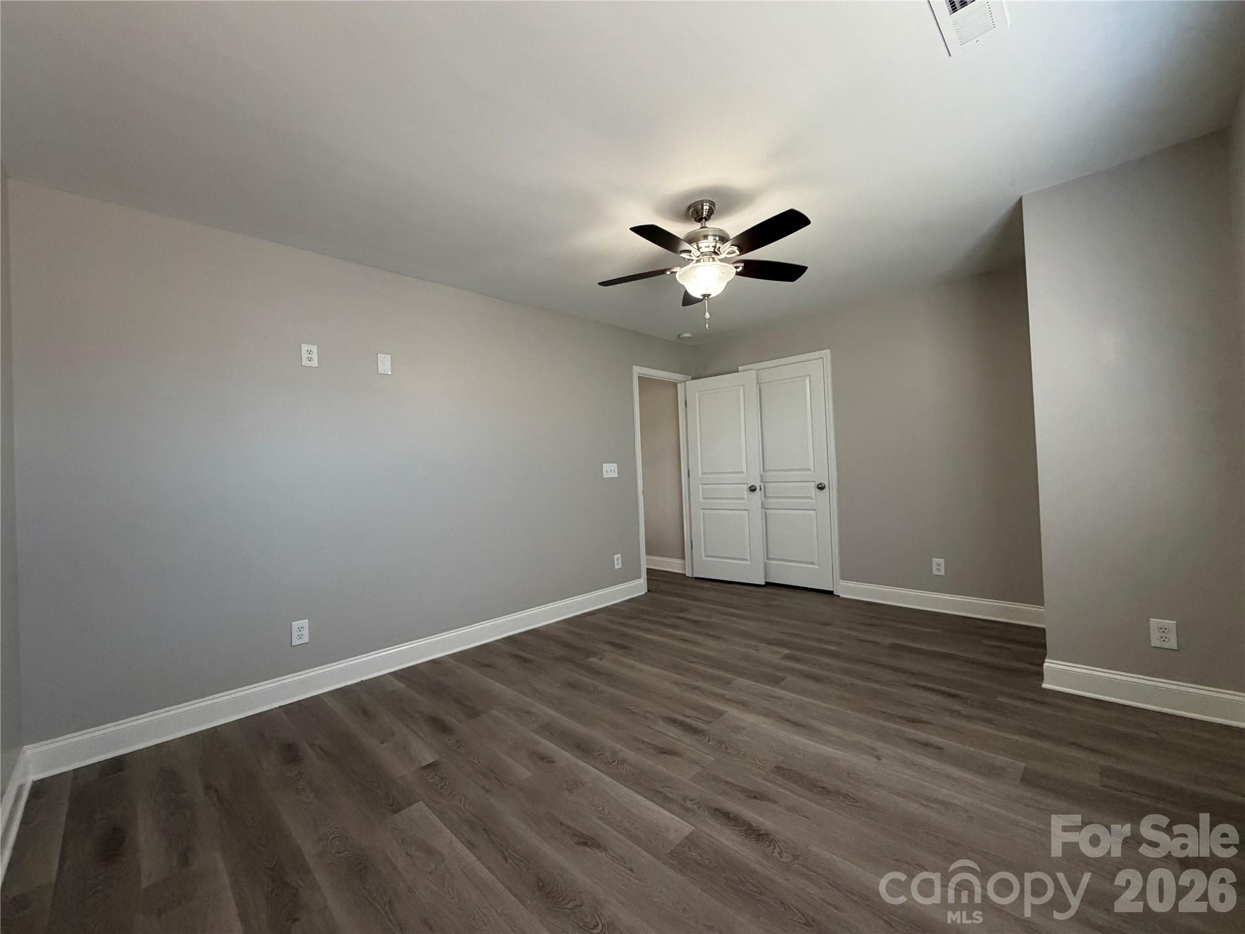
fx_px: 504
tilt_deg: -0.1
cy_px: 467
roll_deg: +2.4
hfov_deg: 102.1
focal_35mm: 14
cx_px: 622
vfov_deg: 85.7
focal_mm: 2.22
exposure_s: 1/120
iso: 320
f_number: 2.2
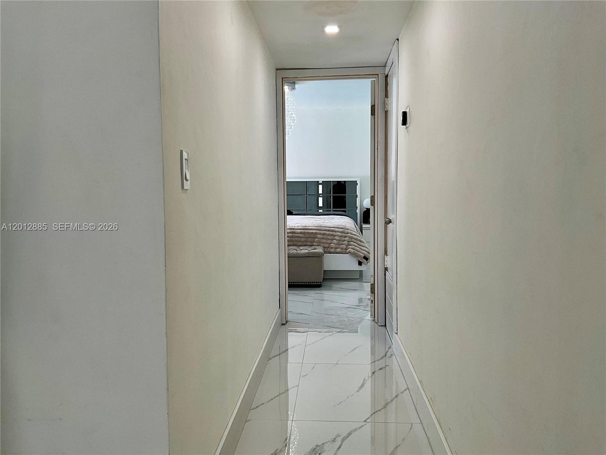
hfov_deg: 61.7
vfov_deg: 48.2
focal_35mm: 29
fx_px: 508
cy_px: 228
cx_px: 303
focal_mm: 3
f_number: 1.8
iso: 40
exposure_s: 1/120
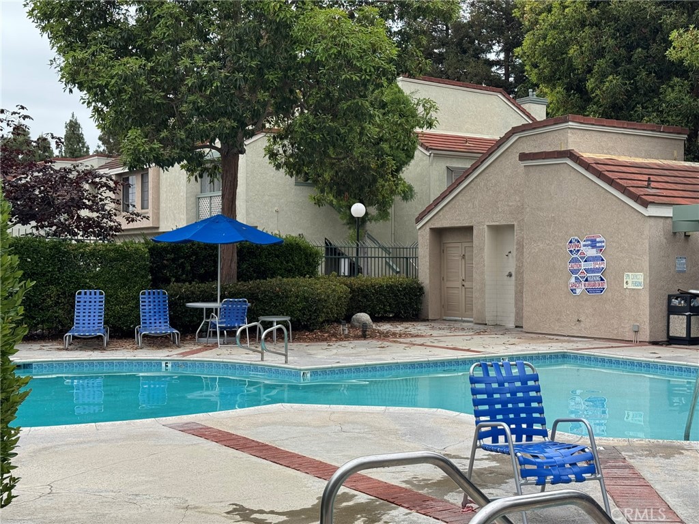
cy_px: 262
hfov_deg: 39.7
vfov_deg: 30.3
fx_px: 969
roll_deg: -0.1
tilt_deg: +0.6
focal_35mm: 48
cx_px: 350
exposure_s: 1/1923
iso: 64
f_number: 1.78
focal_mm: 6.76
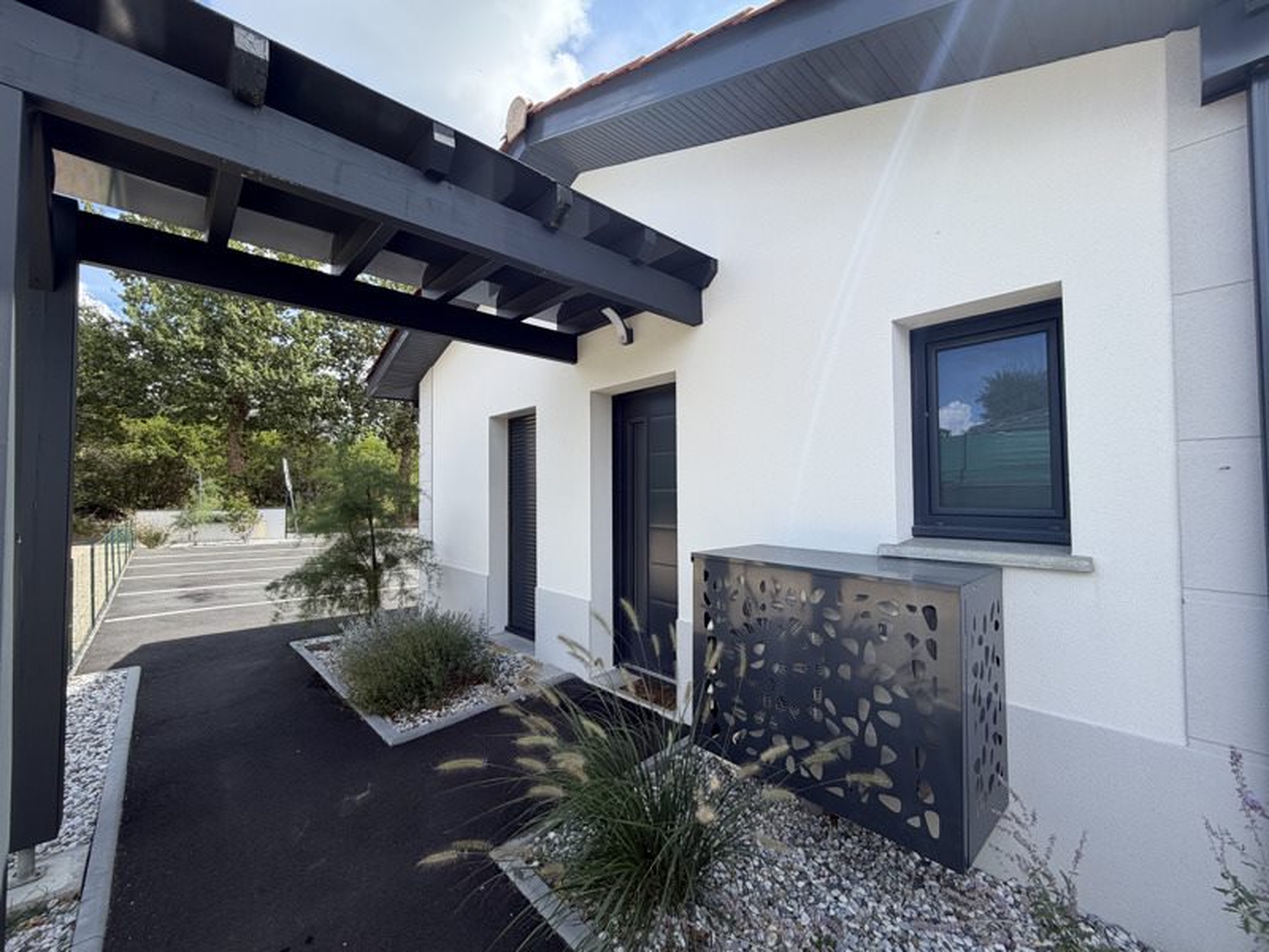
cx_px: 634
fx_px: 513
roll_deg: +0.4
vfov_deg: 85.7
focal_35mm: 14
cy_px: 476
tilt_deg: +1.3
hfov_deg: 102.1
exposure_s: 1/664
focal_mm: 2.22
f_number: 2.2
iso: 40
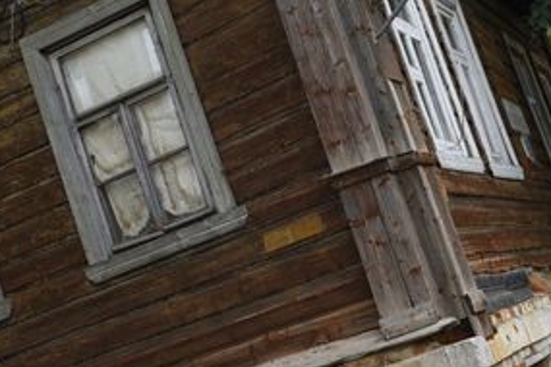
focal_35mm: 76
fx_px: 1163
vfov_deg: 17.9
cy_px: 249
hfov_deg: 26.6
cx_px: 325
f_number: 5.6
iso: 400
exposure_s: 1/250
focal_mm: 31
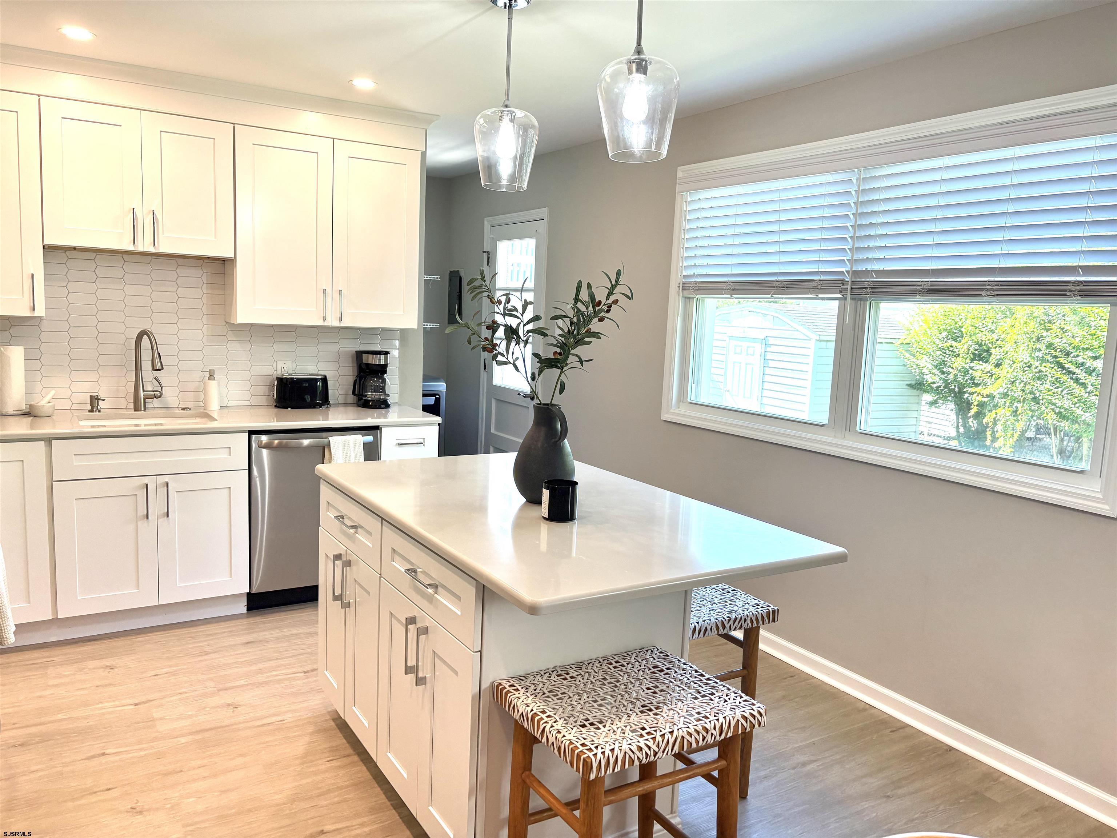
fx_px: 839
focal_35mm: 26
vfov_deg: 53.1
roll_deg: -1.8
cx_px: 558
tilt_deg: -7.2
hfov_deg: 67.3
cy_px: 419
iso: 80
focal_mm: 5.96
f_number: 1.6
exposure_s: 1/179
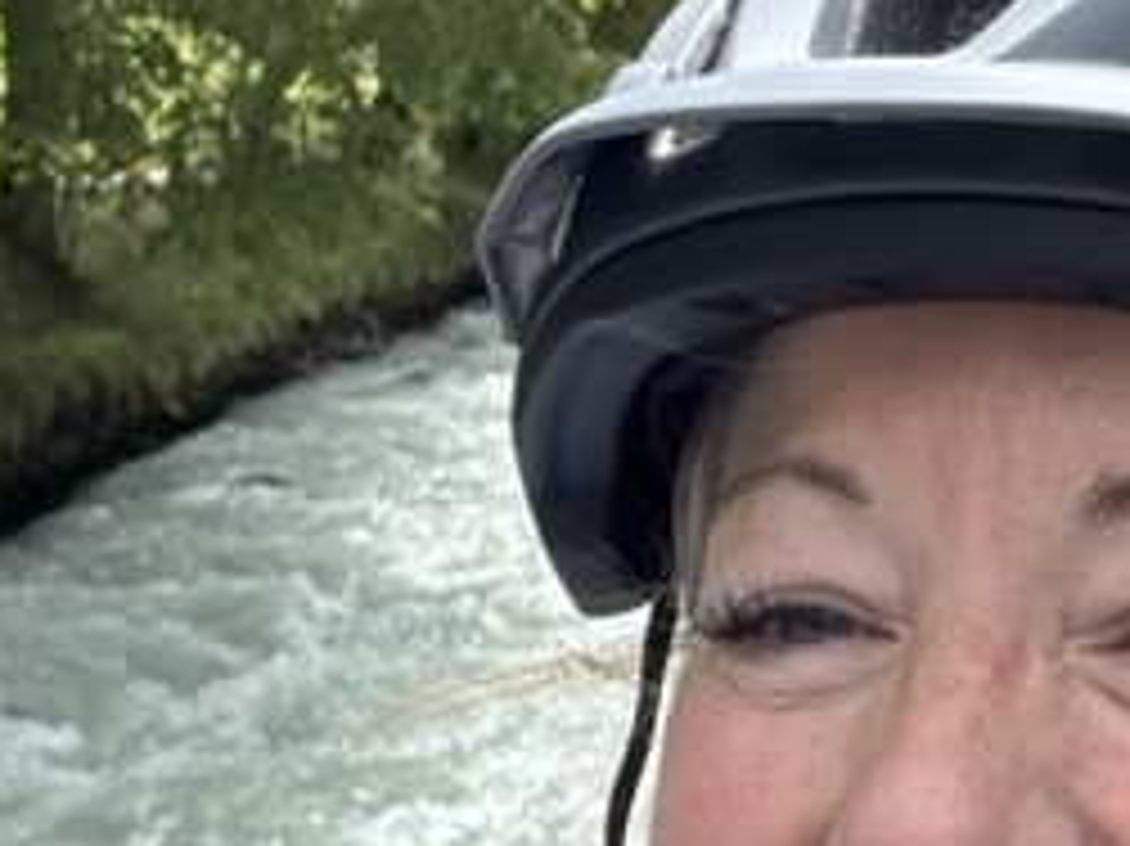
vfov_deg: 15.7
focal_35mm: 94
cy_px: 284
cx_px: 1207
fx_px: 3067
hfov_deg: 20.0
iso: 25
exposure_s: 1/246
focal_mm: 2.69
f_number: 1.9
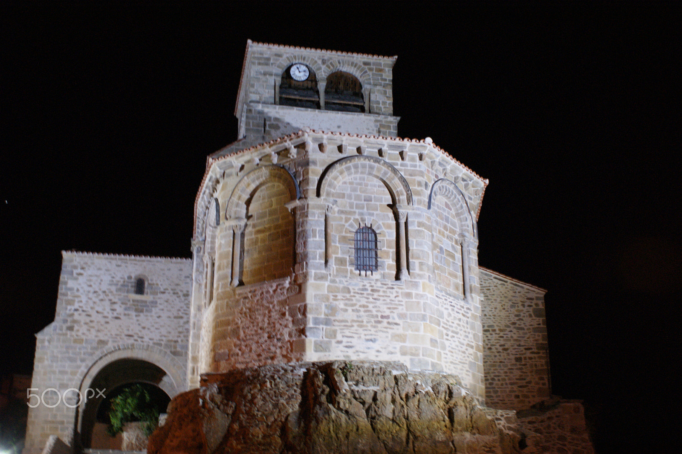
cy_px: 227
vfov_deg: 31.9
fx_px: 795
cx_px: 341
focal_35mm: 42
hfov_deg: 46.4
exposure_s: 1/3
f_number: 4.5
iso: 800
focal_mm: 28
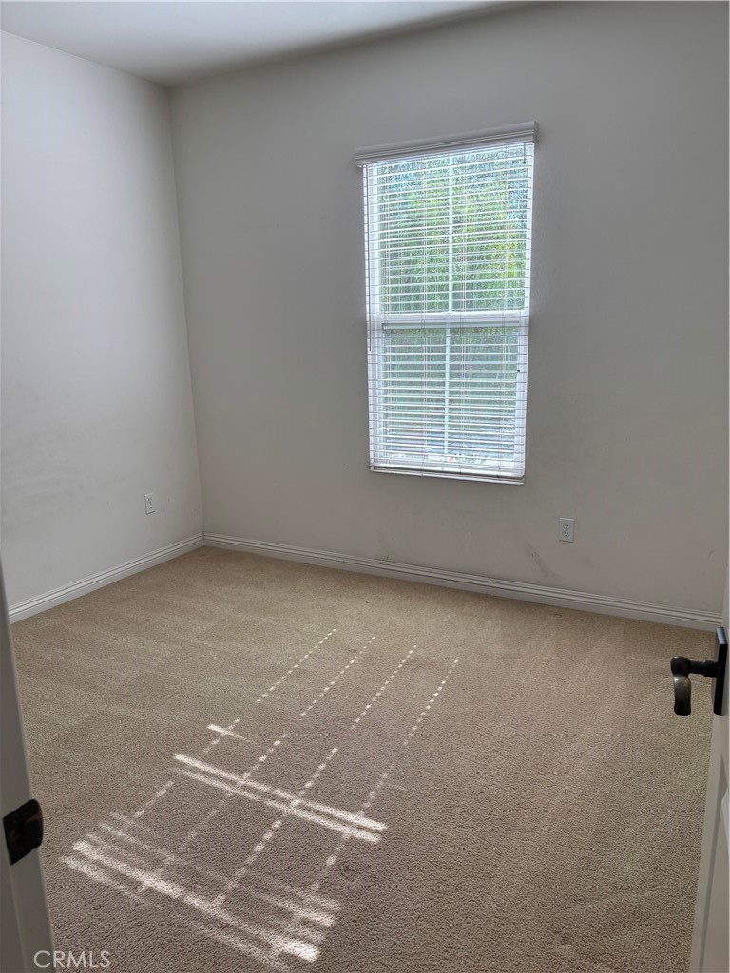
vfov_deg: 67.3
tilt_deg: -13.5
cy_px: 486
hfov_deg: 53.1
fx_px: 731
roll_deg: +0.1
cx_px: 365
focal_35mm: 26
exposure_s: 1/272
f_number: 1.6
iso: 50
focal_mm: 5.96
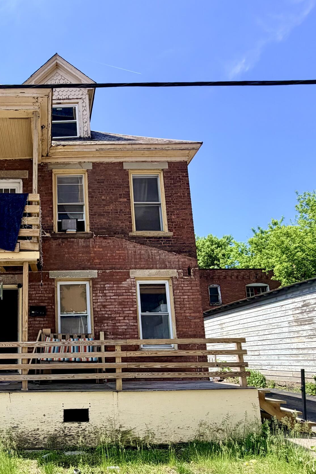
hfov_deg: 46.4
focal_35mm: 26
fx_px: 342
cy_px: 299
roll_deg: +0.6
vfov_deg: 68.2
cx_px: 54
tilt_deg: +11.3
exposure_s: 1/770
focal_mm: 2.22
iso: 32
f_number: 2.2
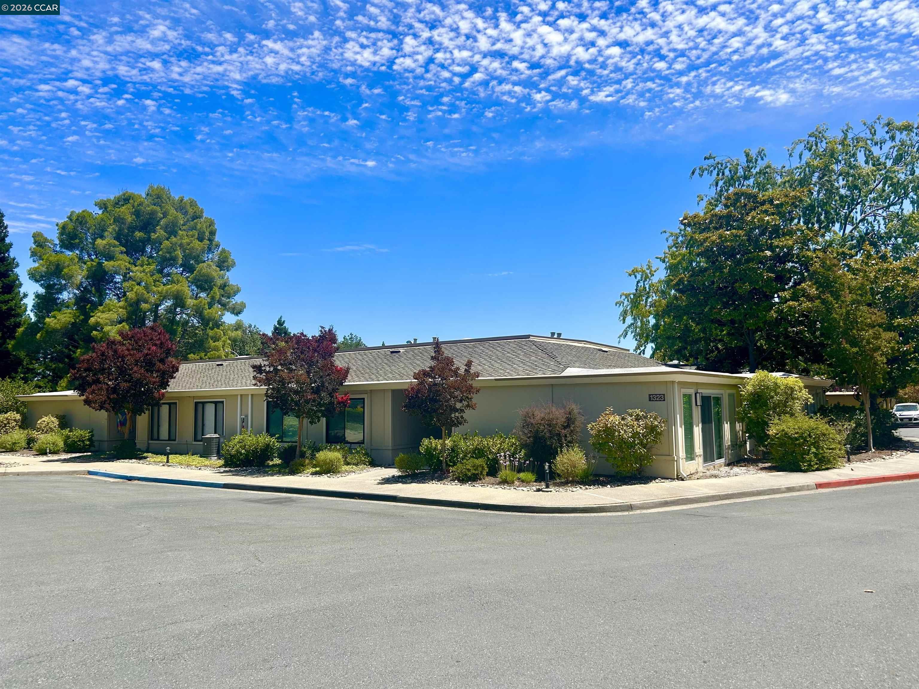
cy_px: 344
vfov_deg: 53.1
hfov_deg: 67.3
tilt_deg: +5.6
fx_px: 690
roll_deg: +1.2
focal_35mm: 26
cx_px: 460
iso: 50
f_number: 1.5
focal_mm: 5.7
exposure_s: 1/3968
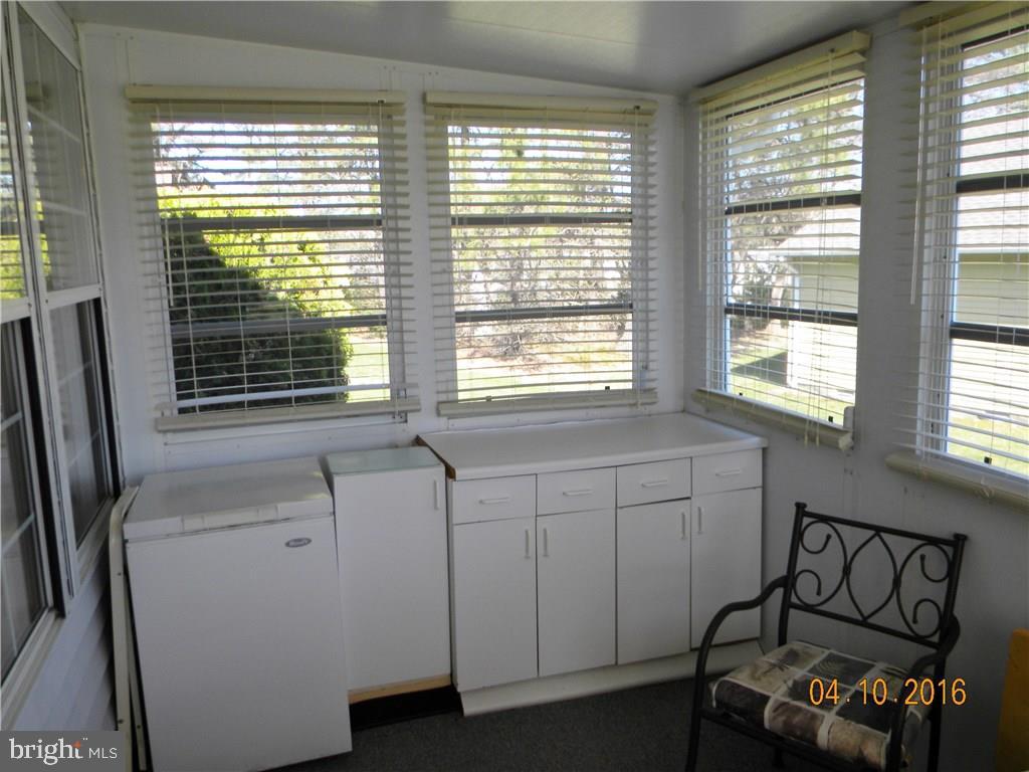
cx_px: 514
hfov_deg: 63.4
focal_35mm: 28
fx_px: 832
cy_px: 386
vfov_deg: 49.7
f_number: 3.5
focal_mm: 5
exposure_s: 1/123
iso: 80
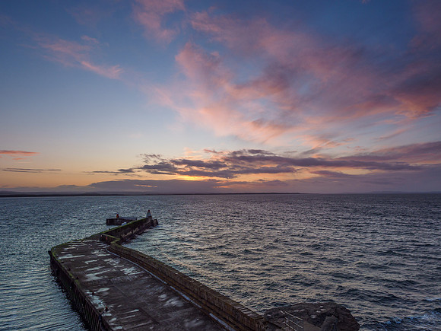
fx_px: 323
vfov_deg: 54.2
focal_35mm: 25
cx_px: 208
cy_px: 175
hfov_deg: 68.6
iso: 200
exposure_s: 1/50
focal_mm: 12
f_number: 7.1
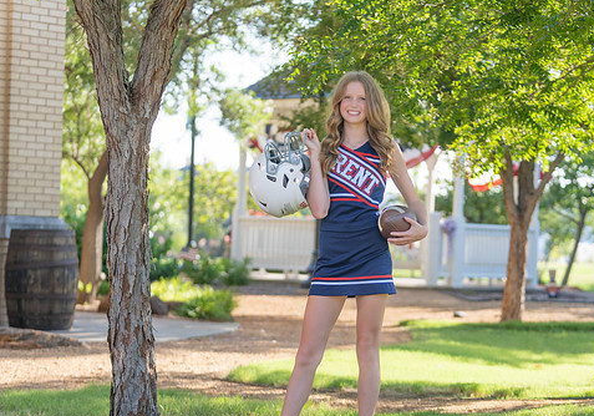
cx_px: 352
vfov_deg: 13.5
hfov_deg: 19.1
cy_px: 252
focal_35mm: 105
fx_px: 1760
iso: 100
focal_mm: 80
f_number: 2.8
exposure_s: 1/320
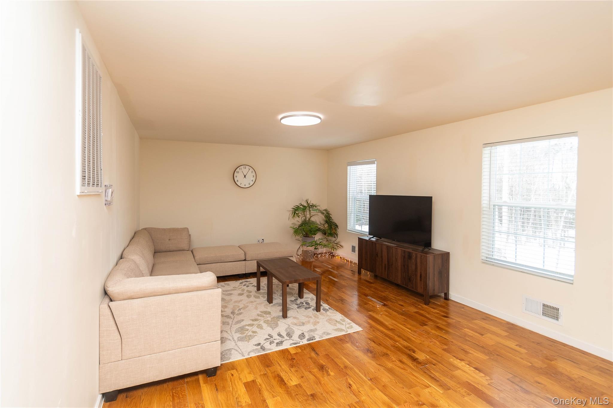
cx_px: 306
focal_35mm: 15
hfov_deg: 100.4
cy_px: 204
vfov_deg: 77.3
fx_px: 255
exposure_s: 1/60
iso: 280
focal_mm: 10
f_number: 5
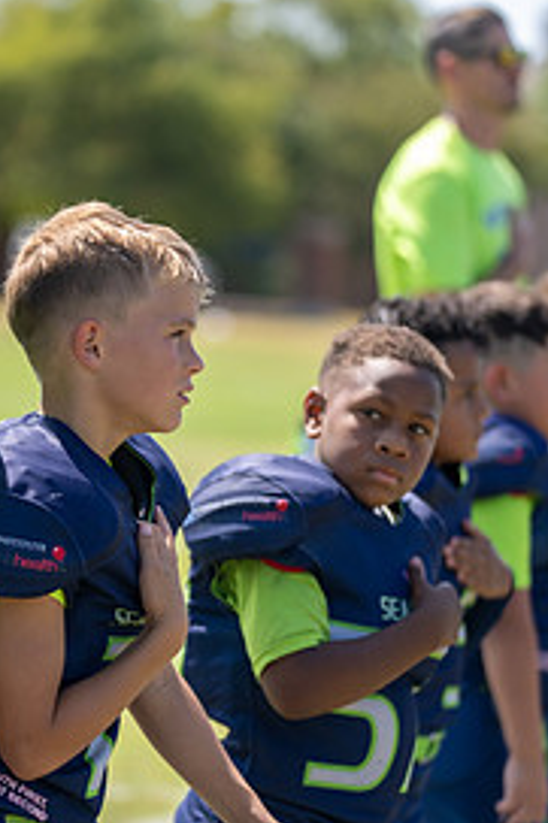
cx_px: 182
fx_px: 4275
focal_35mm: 187
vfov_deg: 11.0
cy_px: 466
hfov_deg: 7.3
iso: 100
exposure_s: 1/800
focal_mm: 113
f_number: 2.8
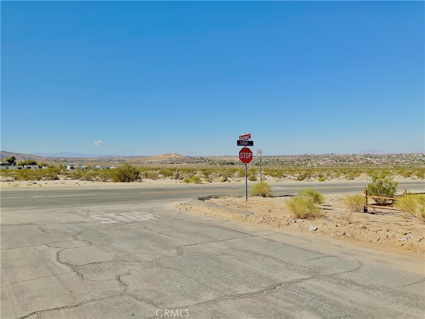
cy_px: 160
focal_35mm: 29
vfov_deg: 48.2
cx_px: 212
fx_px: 356
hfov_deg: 61.7
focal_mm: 3
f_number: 1.8
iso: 16
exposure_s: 1/3534
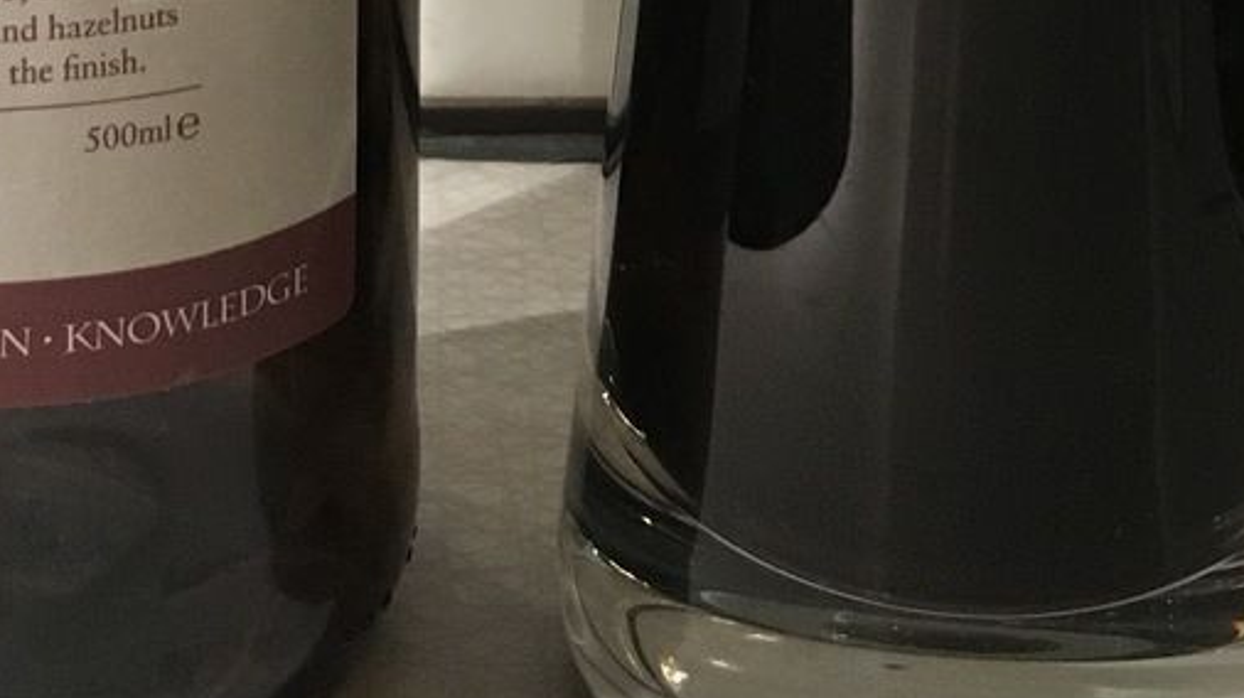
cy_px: -929
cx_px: 465
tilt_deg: -6.8
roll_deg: -0.3
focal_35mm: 100
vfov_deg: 10.5
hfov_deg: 21.3
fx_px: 3297
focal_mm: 4.15
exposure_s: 1/33
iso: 200
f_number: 2.2
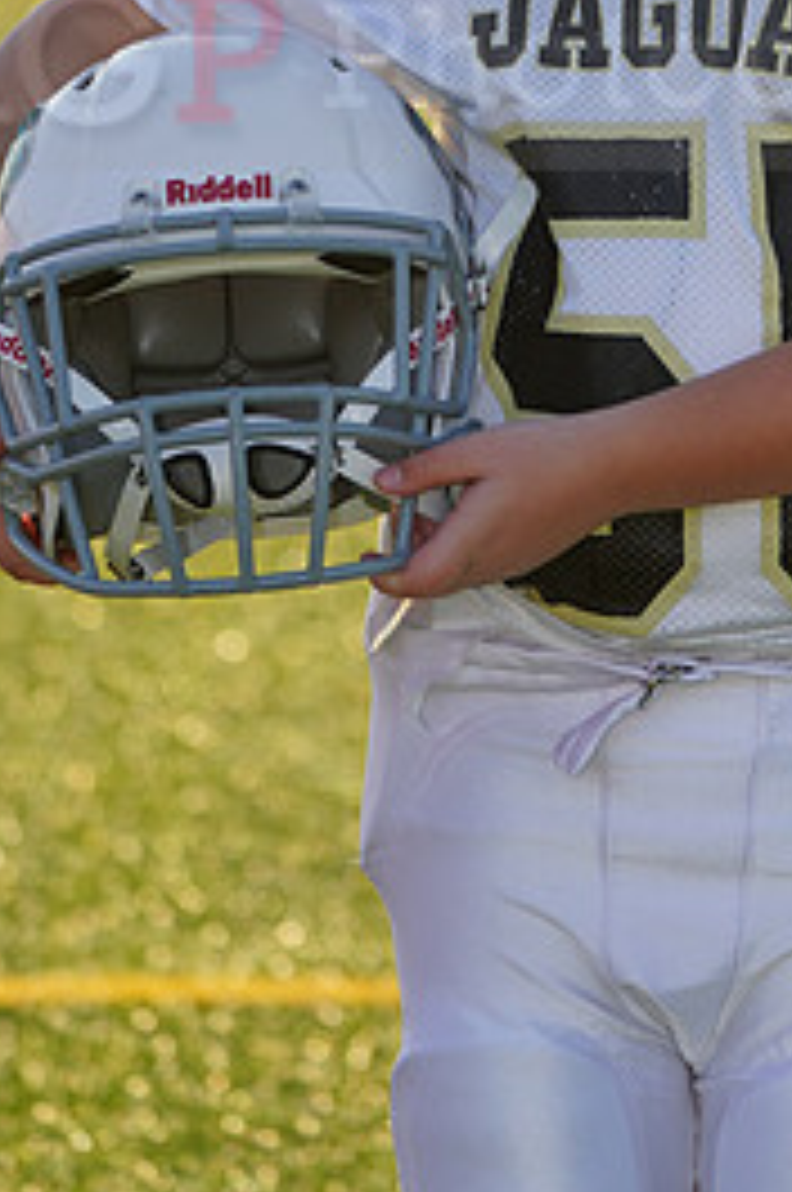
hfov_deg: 3.1
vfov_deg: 4.6
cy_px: 27
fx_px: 14722
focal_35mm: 445
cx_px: 652
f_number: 5.6
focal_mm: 203
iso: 100
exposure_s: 1/250
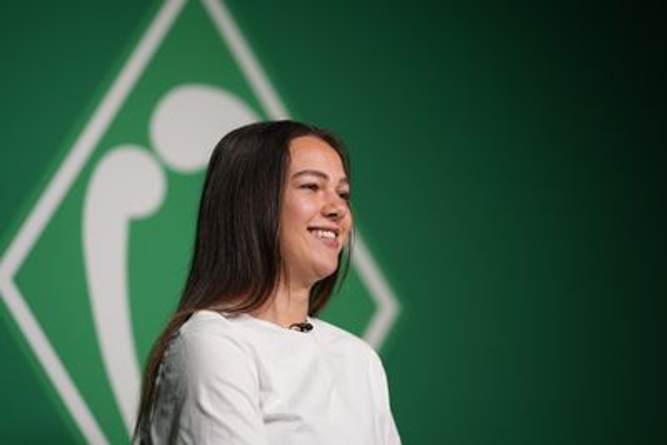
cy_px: 222
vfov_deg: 10.2
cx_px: 334
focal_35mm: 135
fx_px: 2502
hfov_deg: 15.2
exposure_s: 1/400
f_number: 2
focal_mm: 135
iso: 400
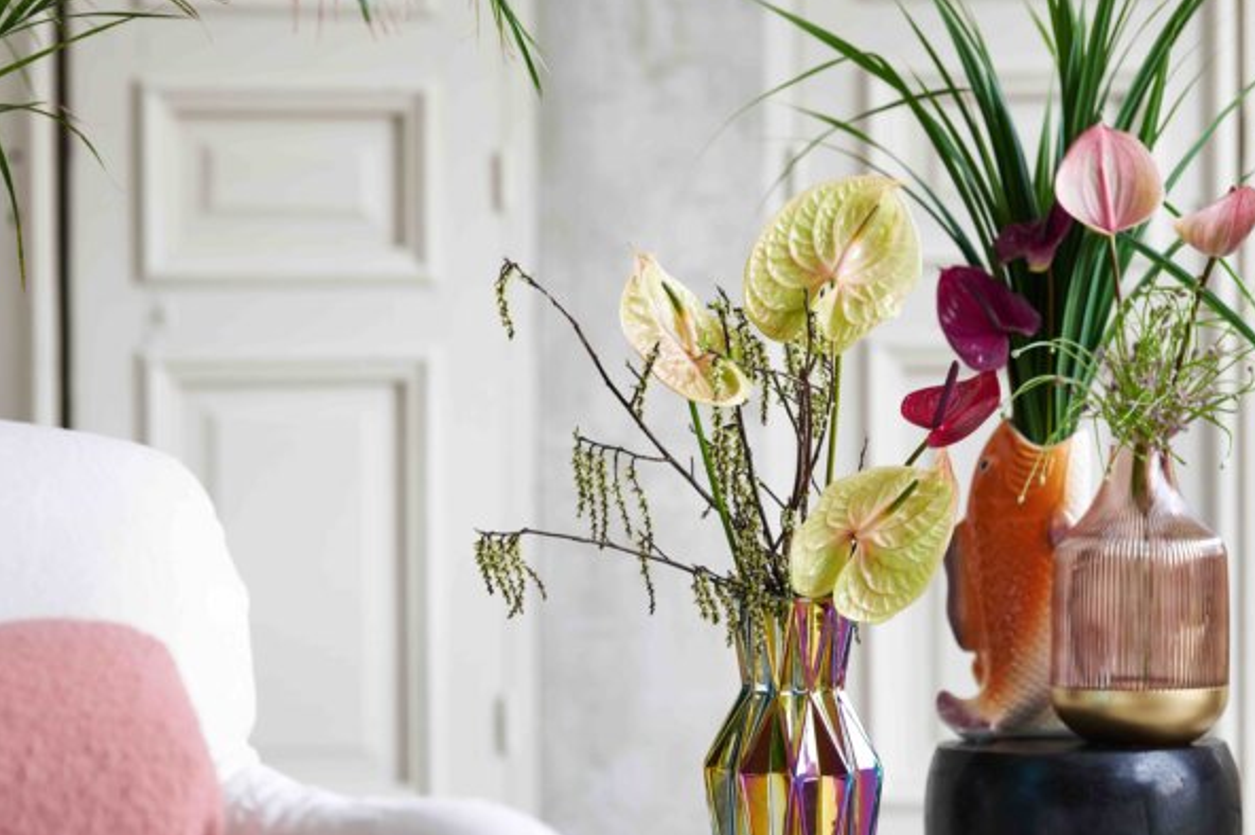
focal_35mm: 142
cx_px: 640
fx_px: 4947
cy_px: 484
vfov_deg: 9.6
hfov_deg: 14.5
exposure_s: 1/125
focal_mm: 105
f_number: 2
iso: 80
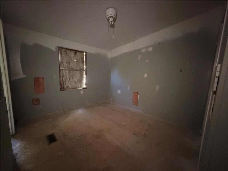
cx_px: 114
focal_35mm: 14
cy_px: 86
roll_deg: -1.7
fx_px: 92
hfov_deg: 102.1
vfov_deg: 85.7
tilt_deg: -6.4
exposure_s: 1/30
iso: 2500
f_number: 2.2
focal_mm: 2.22
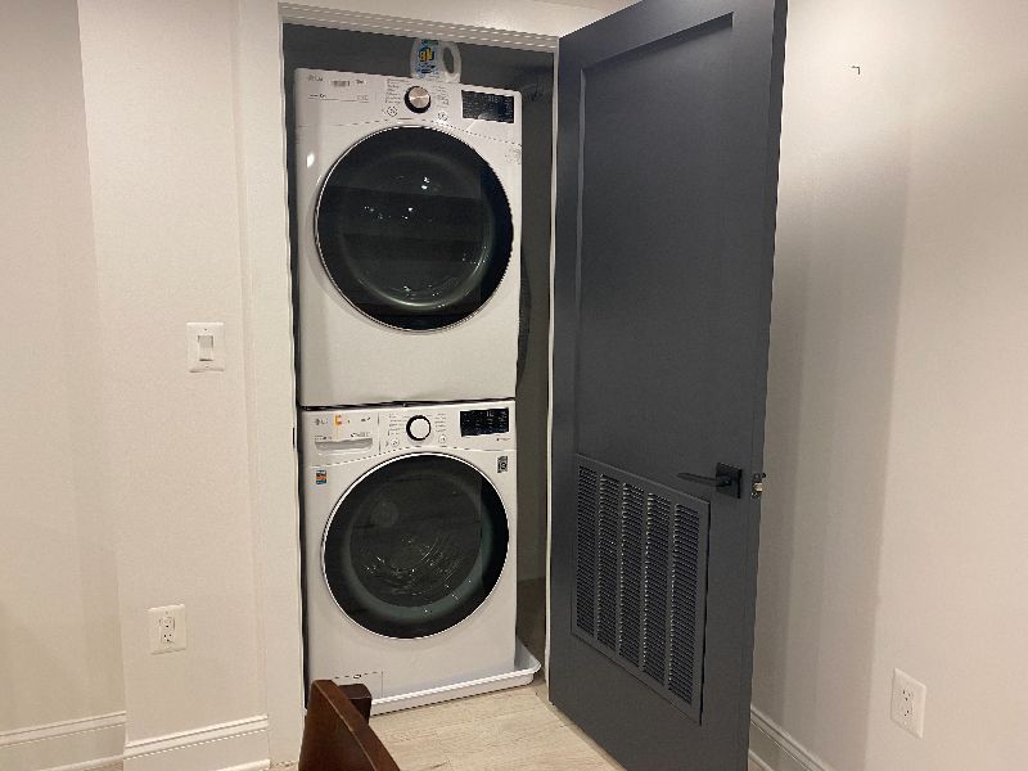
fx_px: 772
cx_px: 514
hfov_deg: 67.3
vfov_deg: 53.1
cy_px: 386
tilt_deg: -7.7
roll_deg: -0.8
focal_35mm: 26
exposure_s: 1/60
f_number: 1.8
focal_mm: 4.25
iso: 100
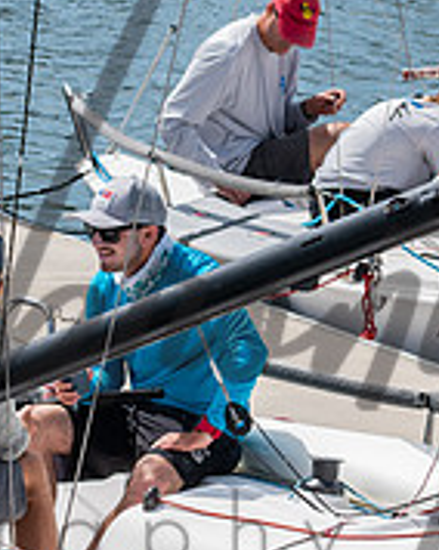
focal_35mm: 321
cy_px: 304
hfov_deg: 4.8
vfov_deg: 6.0
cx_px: 207
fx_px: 5222
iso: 100
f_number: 8
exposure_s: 1/320
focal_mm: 70
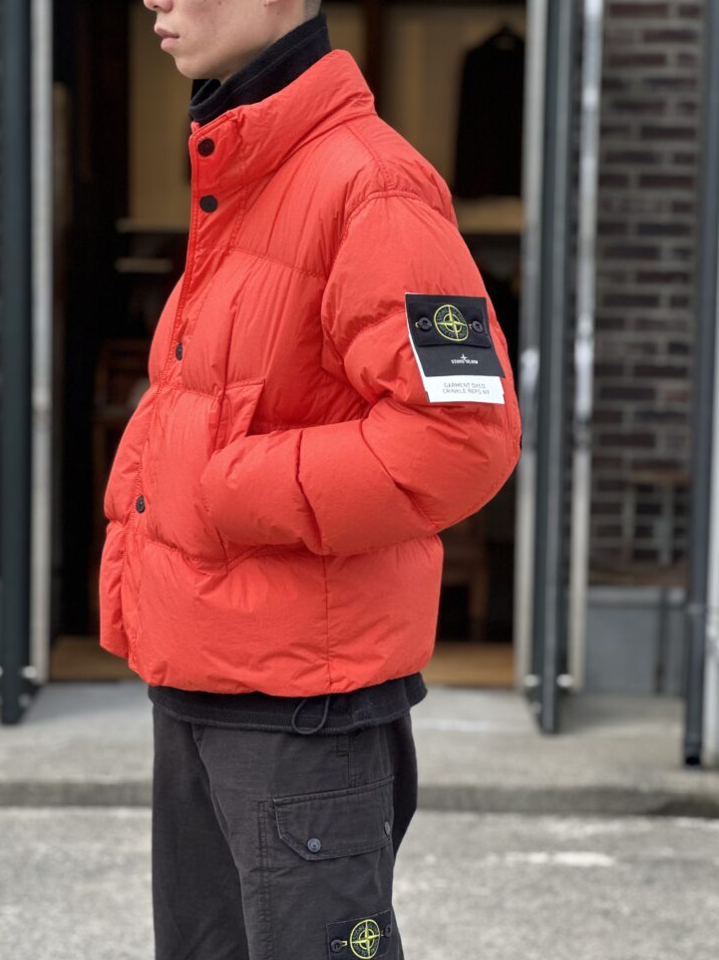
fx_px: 2272
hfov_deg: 18.0
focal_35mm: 82
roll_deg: -0.6
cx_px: 363
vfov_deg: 23.8
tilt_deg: -3.8
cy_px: 510
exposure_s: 1/121
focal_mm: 9
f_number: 2.8
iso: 80
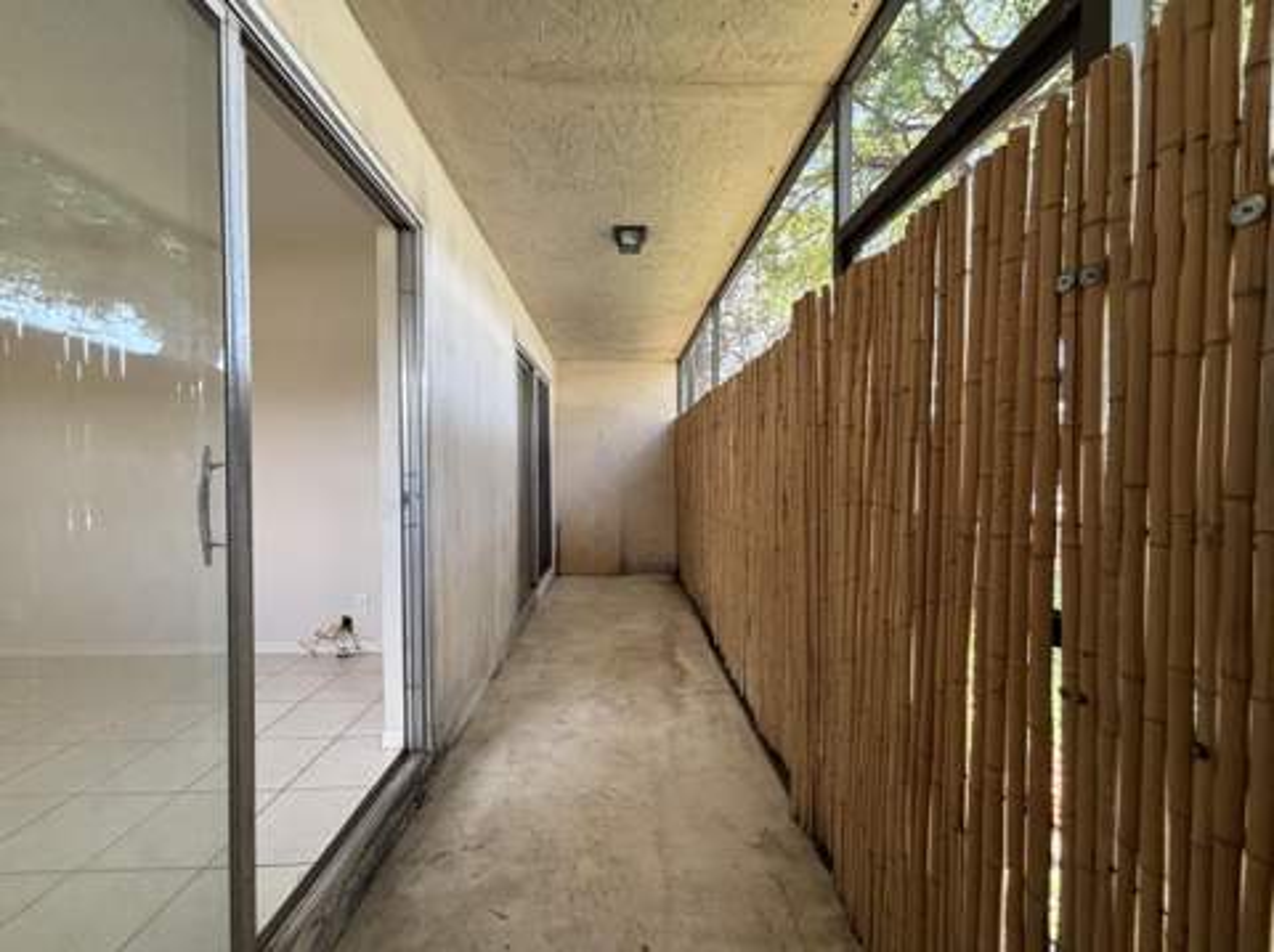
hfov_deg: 102.1
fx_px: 515
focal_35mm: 14
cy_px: 476
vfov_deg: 85.6
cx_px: 637
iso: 200
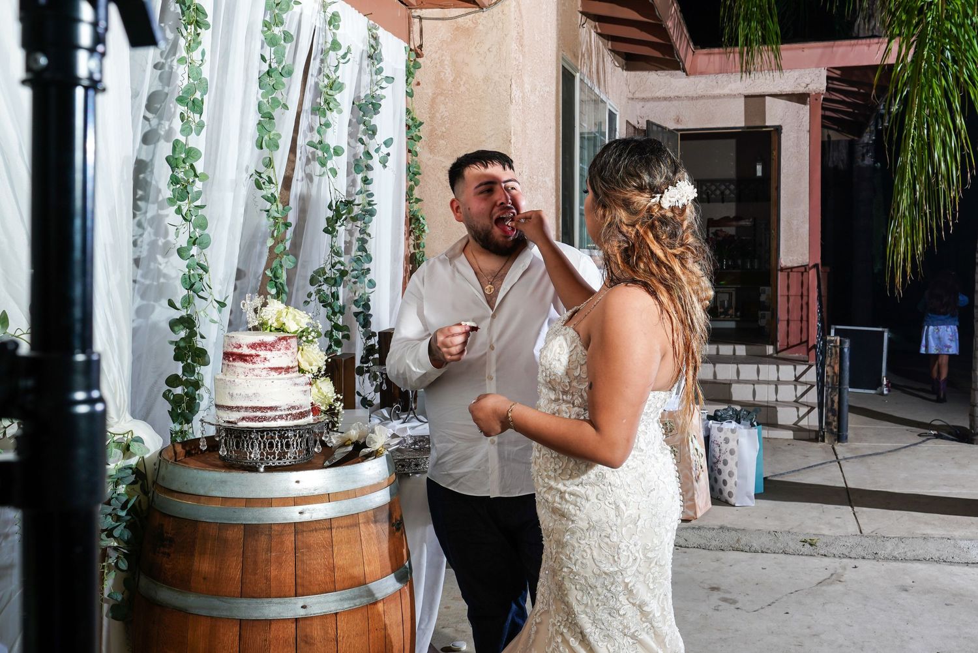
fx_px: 1005
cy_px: 326
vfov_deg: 36.0
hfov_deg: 51.9
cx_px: 489
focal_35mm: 37
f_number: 7.1
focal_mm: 25
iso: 200
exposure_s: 1/100
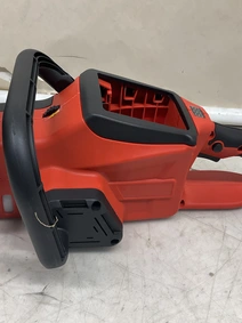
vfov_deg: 45.8
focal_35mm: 41
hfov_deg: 35.1
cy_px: 161
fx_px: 382
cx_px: 105
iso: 50
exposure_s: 1/120
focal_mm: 3
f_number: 1.8
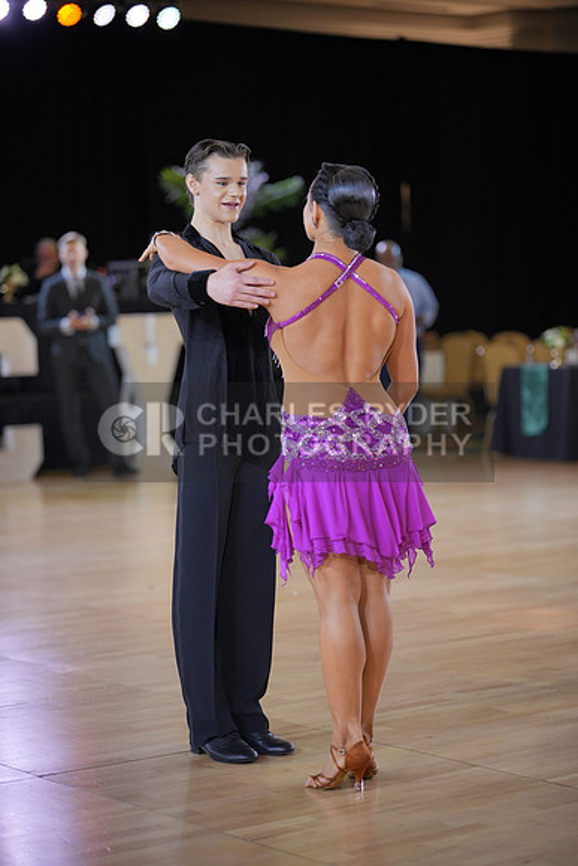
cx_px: 289
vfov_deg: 22.9
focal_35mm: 89
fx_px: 2142
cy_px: 433
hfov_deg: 15.4
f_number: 2
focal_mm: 89
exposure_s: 1/500
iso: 800
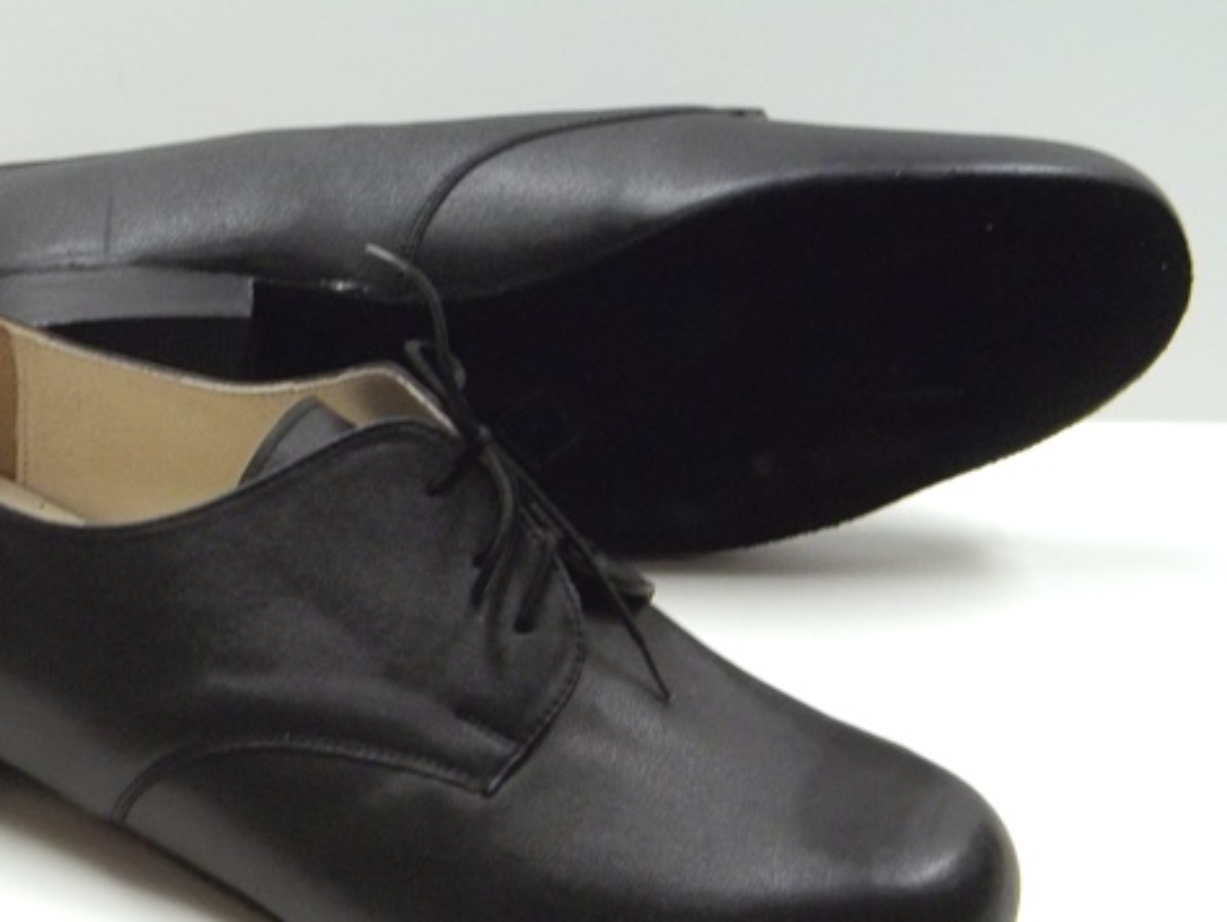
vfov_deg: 12.8
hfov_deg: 16.9
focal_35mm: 116
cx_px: 437
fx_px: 4114
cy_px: 559
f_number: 4.5
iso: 160
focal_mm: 15.4
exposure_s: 1/40
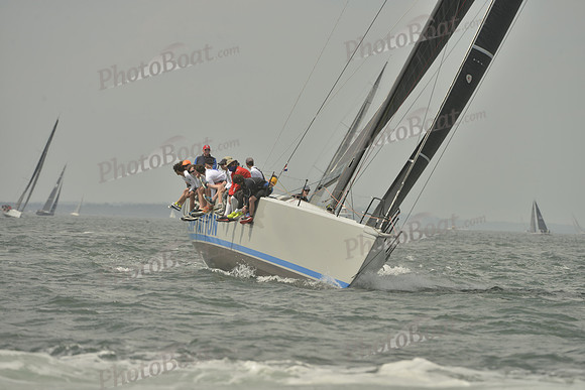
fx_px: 6501
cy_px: 195
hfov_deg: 5.2
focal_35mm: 400
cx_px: 292
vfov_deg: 3.4
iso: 280
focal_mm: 400
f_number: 8
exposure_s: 1/1250
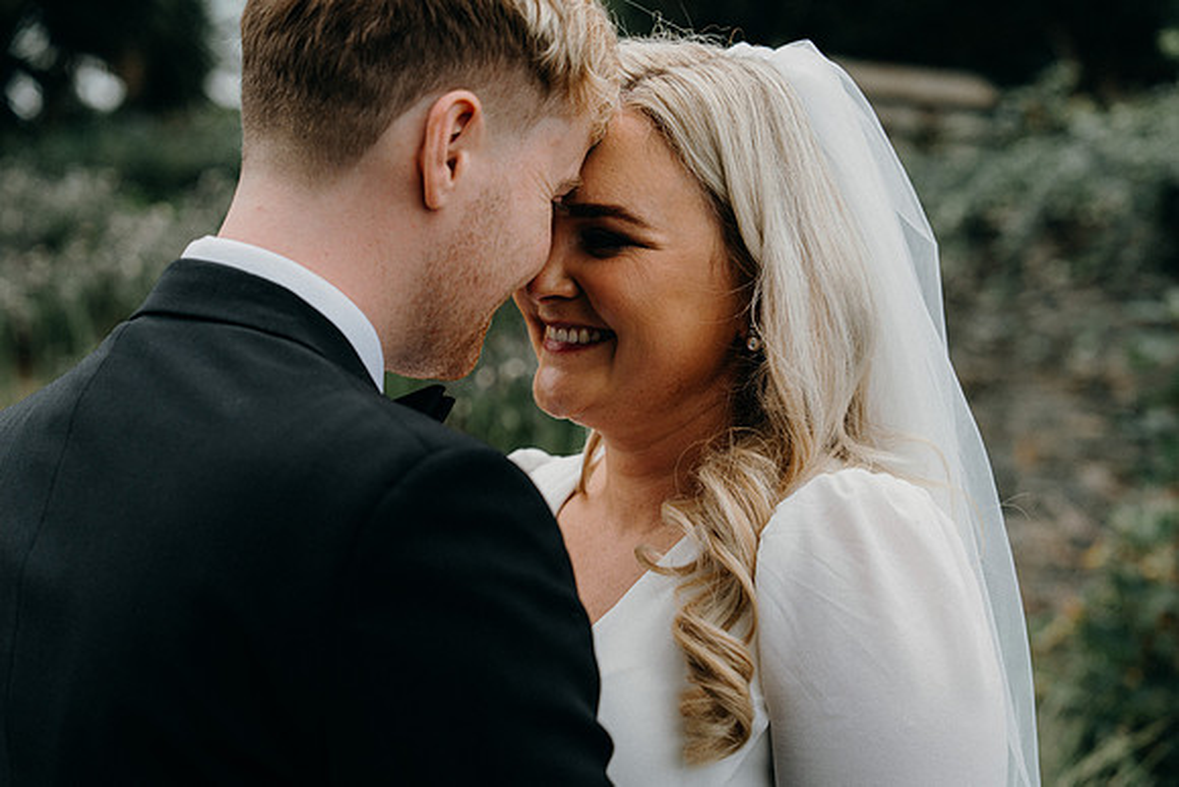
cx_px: 590
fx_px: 2293
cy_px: 394
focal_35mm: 70
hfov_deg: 28.8
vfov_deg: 19.5
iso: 125
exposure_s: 1/250
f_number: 3.5
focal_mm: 70
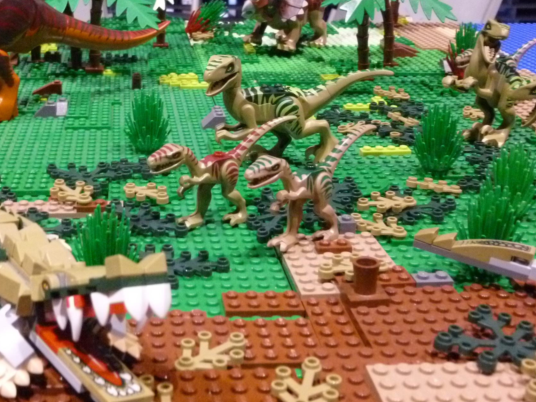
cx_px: 180
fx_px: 852
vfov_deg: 26.4
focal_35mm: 55
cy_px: 139
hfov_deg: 34.6
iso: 640
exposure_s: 1/8
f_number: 3.6
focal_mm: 6.5
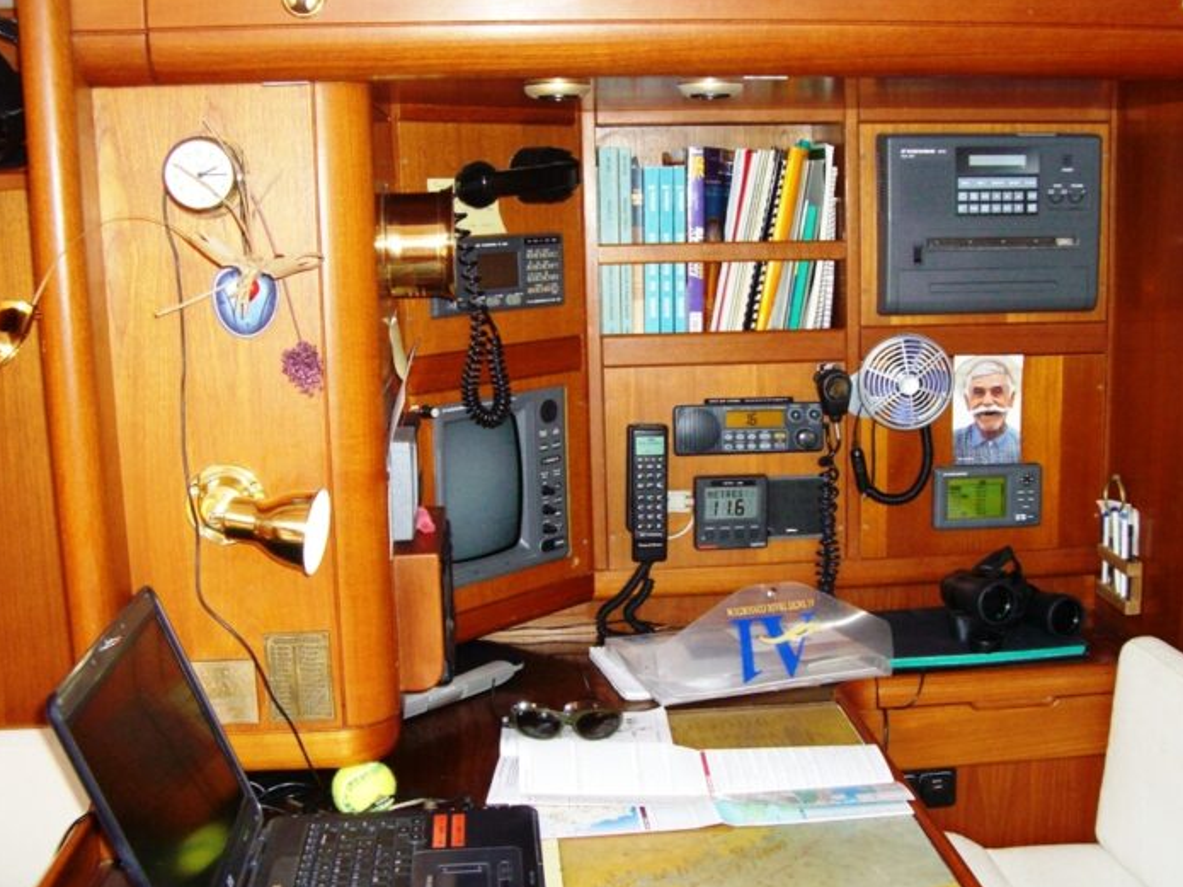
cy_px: 456
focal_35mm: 42
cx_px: 645
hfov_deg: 44.8
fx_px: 1435
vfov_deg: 34.3
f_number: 2.8
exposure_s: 1/60
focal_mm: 7.9
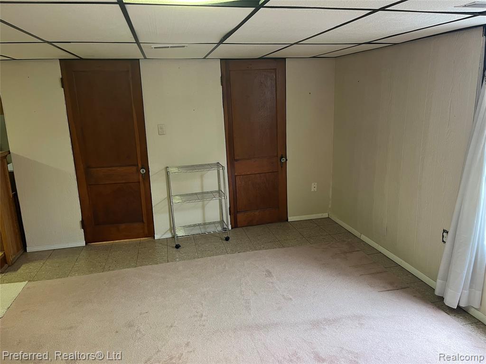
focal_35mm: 26
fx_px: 365
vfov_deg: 53.1
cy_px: 182
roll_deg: +1.7
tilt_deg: -14.6
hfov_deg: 67.3
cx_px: 243
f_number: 1.6
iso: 250
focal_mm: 5.1
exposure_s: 1/60
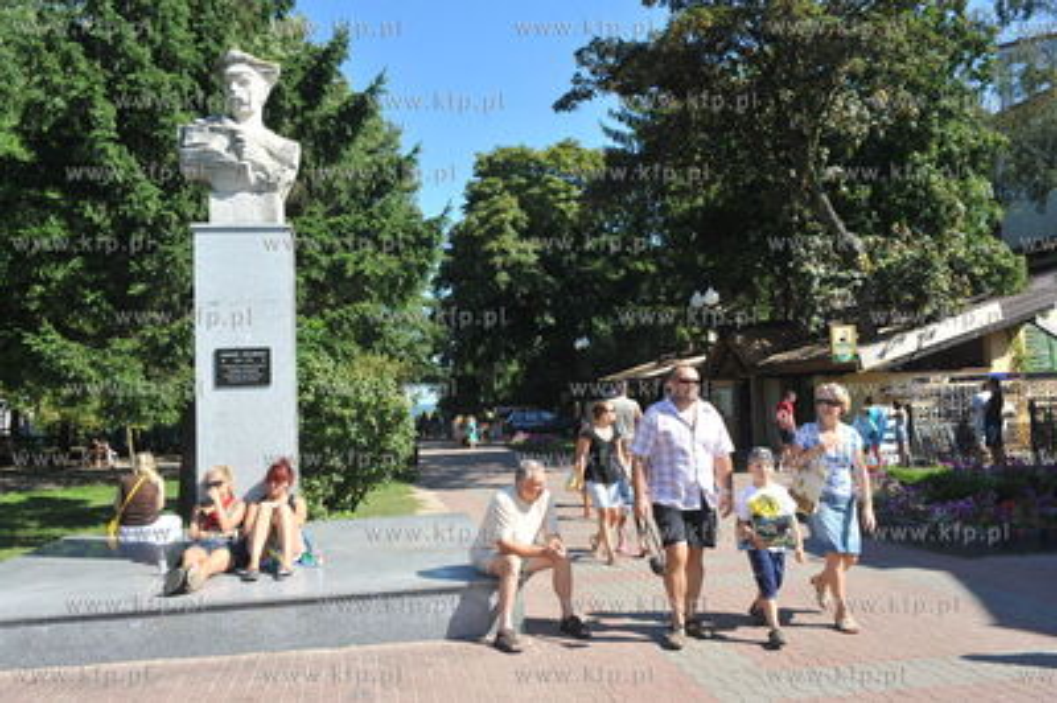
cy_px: 352
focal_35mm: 29
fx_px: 851
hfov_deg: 63.7
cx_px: 528
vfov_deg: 44.9
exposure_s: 1/640
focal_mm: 29
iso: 400
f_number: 8
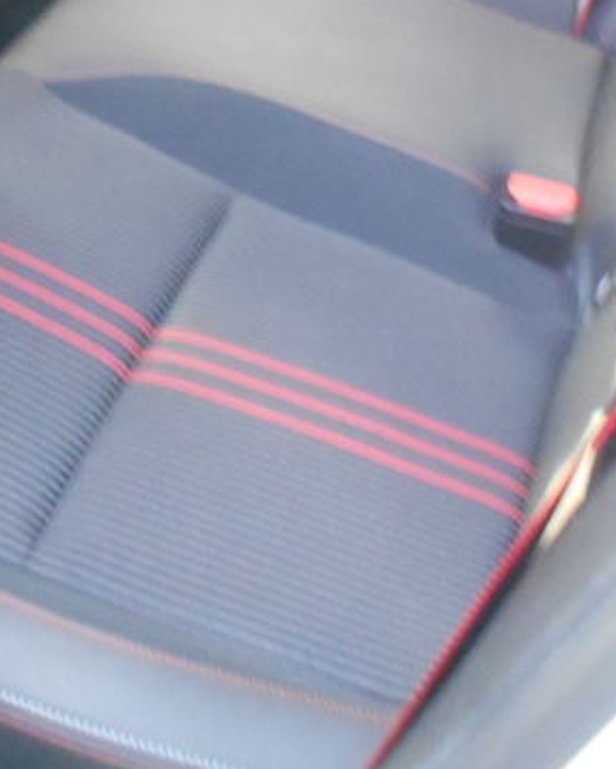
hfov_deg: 21.6
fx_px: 1617
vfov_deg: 25.5
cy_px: 11
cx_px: 312
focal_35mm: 71
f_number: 3.2
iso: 800
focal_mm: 4.6
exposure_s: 1/13
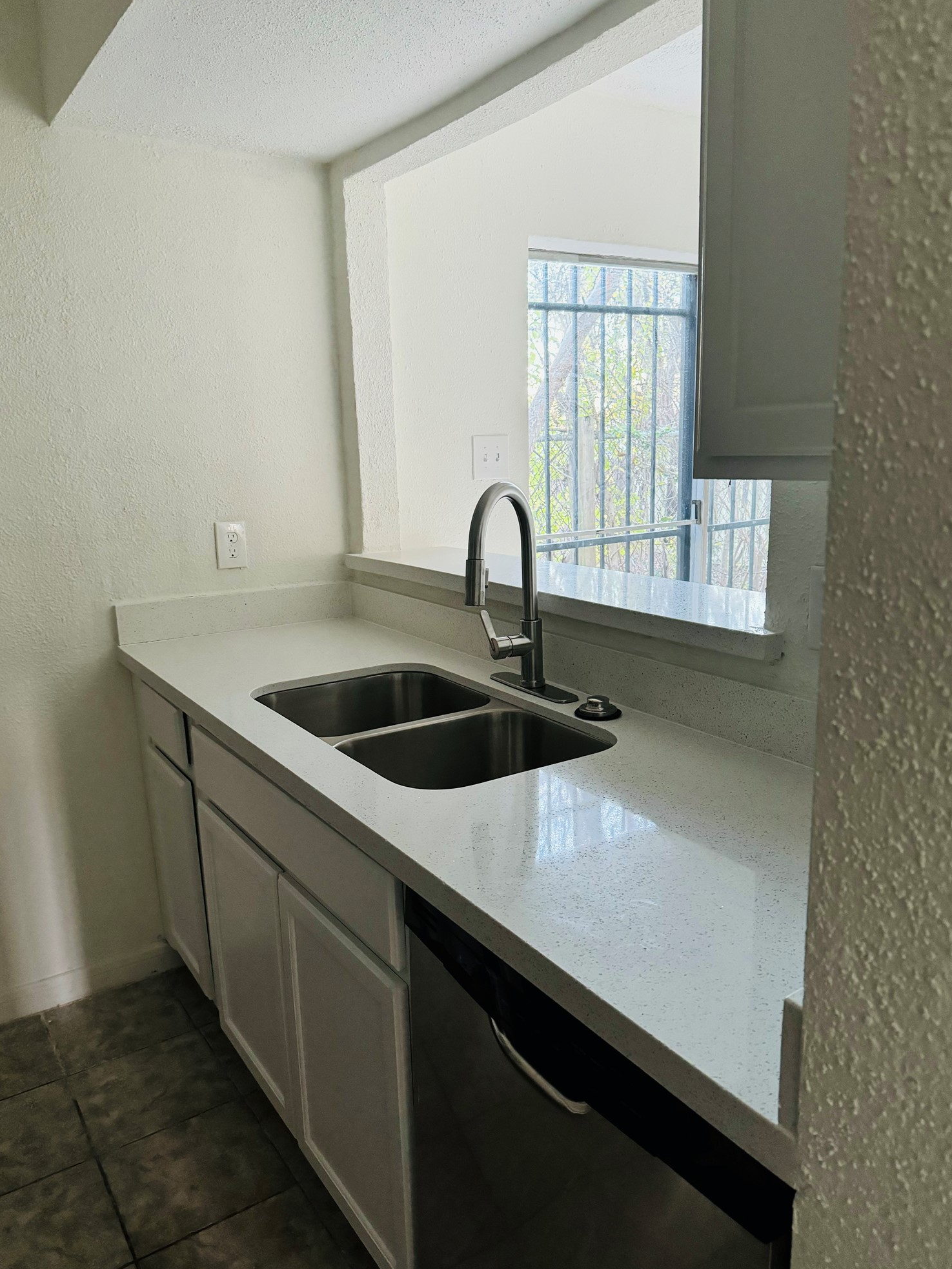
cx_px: 485
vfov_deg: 69.4
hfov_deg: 54.9
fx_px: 917
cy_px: 638
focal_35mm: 25
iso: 800
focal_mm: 6.86
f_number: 1.78
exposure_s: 1/59
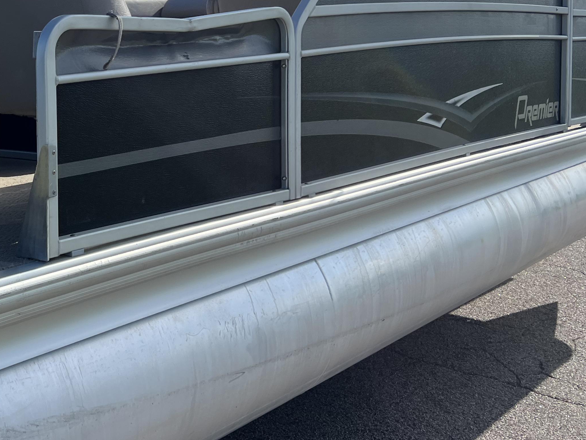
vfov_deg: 28.2
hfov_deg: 35.3
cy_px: 113
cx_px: 56
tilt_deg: -0.7
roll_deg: +1.1
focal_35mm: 51
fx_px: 863
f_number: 1.5
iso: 50
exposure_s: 1/5076
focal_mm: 5.7
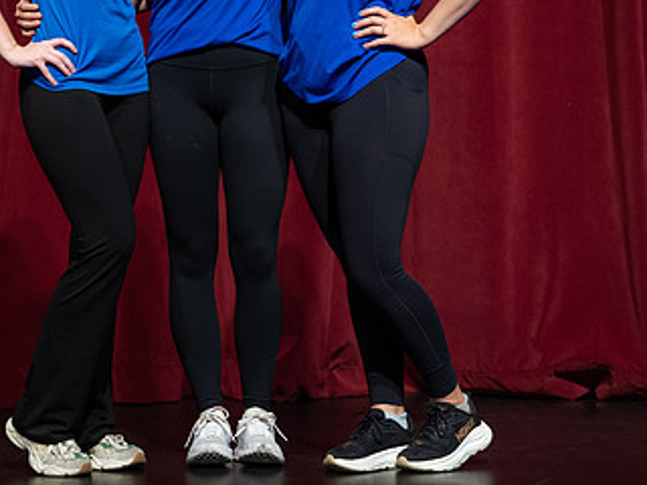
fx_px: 2280
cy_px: 80
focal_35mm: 122
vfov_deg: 12.1
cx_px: 219
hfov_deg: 16.1
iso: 1250
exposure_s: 1/200
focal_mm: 60
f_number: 4.5
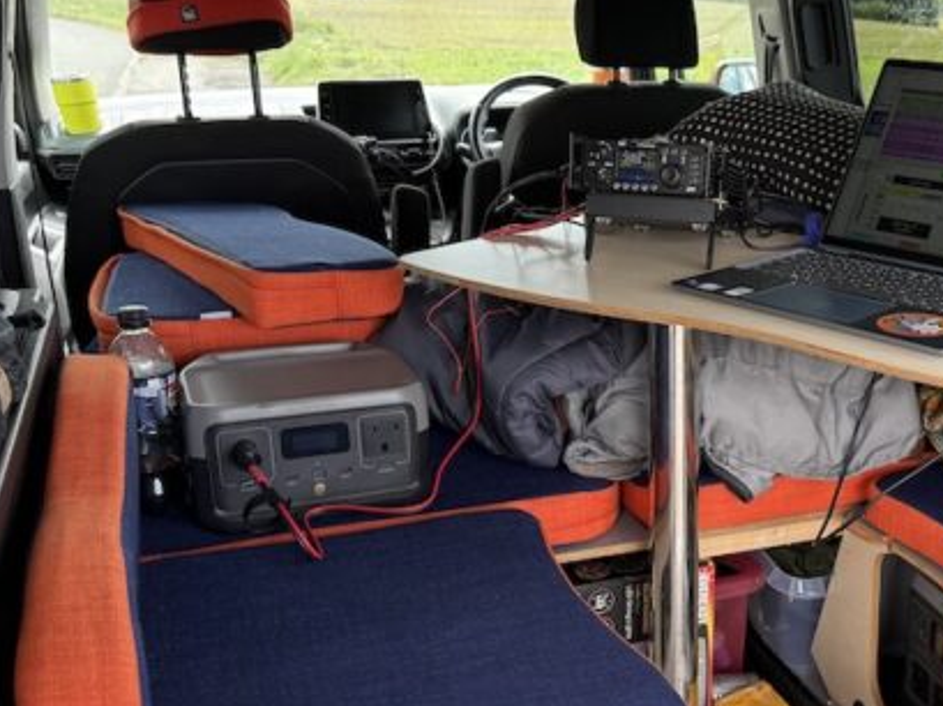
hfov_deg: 38.9
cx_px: 754
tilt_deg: -22.1
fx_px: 1279
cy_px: 445
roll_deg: -2.2
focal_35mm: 47
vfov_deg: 30.7
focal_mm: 6.76
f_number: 1.78
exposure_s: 1/309
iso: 100
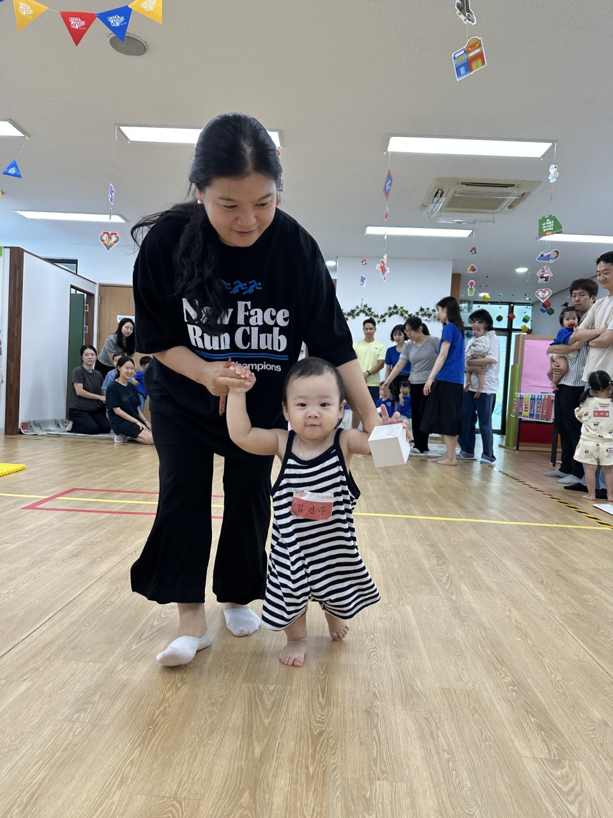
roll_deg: -1.3
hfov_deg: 56.8
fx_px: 567
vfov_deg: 71.6
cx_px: 306
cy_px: 409
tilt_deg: -1.4
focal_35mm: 24
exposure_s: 1/134
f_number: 1.78
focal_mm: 6.86
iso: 100
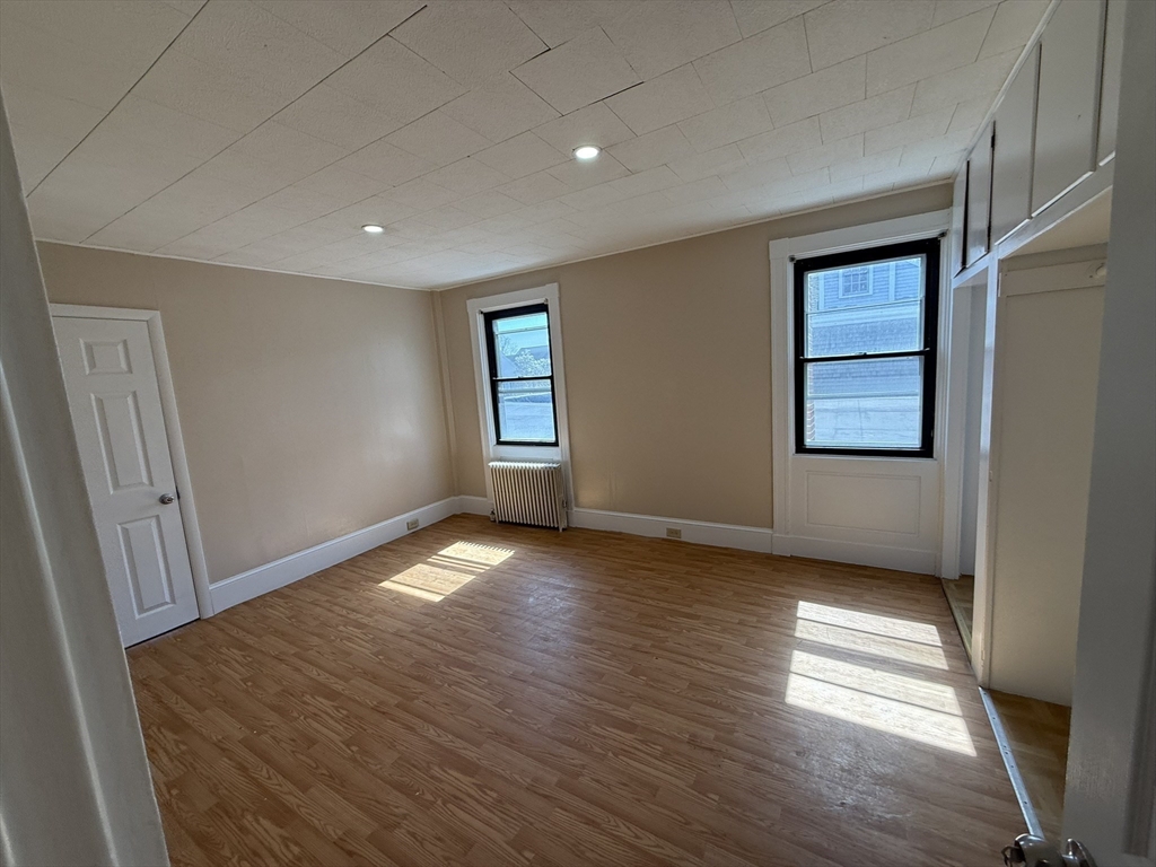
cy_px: 434
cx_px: 578
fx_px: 468
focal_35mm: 14
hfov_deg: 102.1
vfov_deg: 85.7
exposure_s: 1/179
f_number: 2.2
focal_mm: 2.22
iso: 64
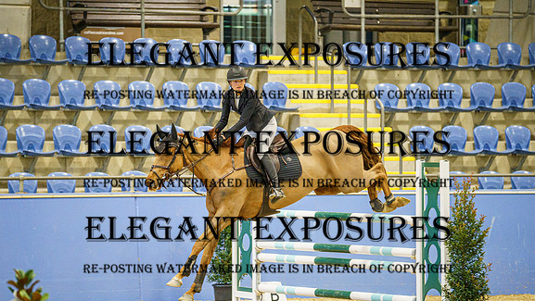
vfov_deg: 5.1
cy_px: 161
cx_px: 254
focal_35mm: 238
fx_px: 3377
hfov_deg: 9.1
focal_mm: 194
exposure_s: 1/1000
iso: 4000
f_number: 2.8
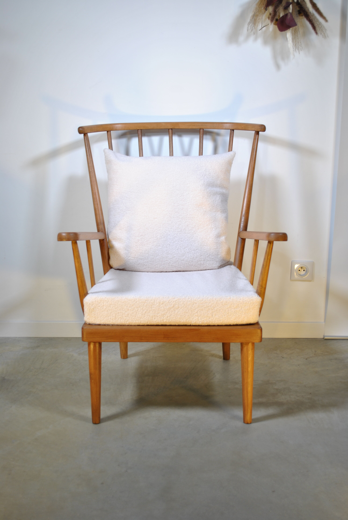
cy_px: 260
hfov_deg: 34.3
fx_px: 564
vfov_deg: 49.5
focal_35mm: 39
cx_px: 174
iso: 100
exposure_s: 1/20
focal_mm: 26
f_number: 4.2
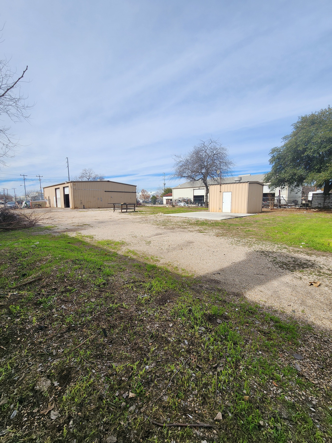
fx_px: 166
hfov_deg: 89.9
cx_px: 166
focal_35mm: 13
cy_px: 222
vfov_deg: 106.2
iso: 50
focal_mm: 2.2
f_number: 2.2
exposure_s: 1/1809
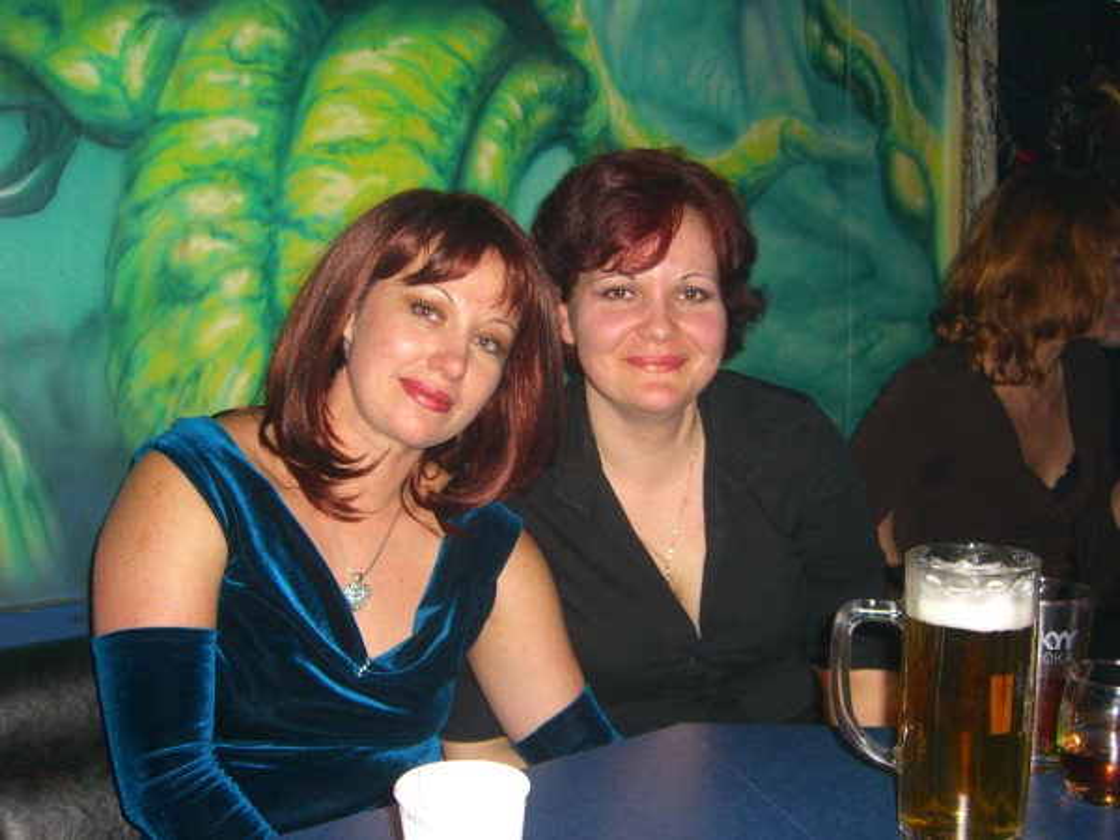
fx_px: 1229
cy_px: 420
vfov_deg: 37.7
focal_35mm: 38
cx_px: 560
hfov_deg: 49.0
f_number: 2.8
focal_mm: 7.9
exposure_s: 1/60
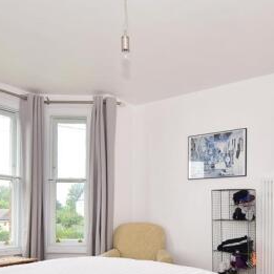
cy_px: 212
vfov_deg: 48.7
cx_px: 170
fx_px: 287
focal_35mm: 32
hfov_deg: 50.6
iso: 200
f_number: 8
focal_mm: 10
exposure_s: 1/30
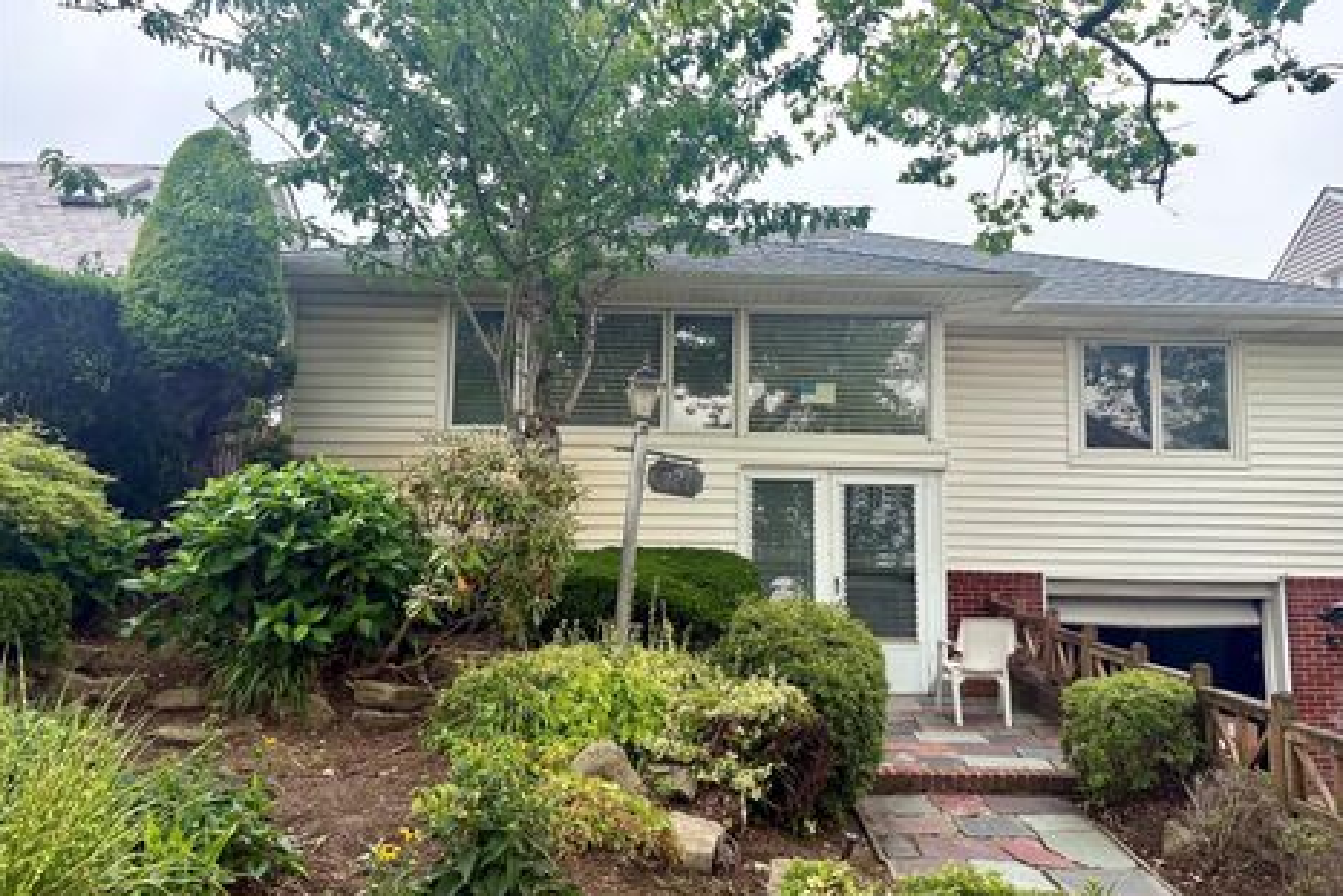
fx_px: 1082
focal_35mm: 29
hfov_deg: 63.6
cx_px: 718
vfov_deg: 44.9
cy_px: 402
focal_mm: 5.96
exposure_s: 1/1364
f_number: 1.6
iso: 50
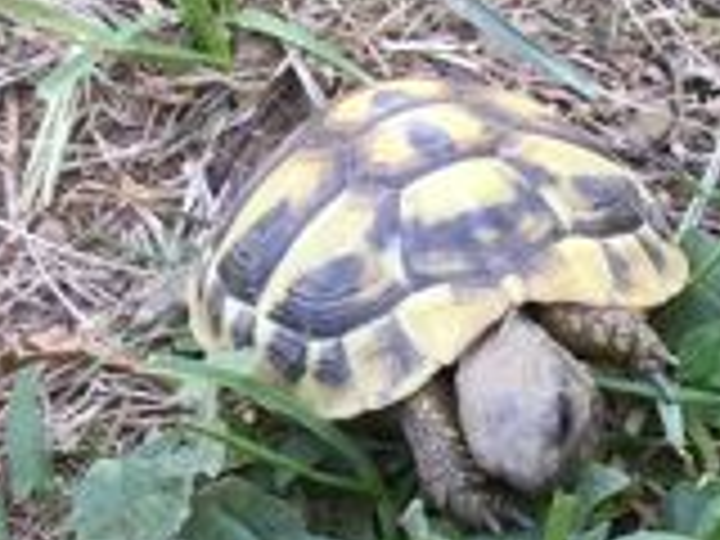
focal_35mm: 93
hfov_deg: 20.1
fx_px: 1934
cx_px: 810
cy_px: 261
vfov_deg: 15.9
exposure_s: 1/50
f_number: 2.4
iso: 32
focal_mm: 3.3
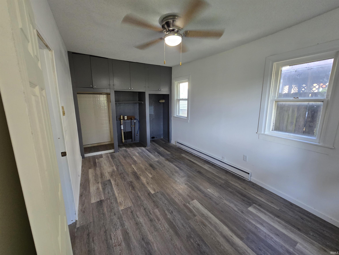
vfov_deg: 89.9
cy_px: 128
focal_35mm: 13
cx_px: 170
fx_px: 127
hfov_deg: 106.2
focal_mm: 2.2
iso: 200
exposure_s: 1/60
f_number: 2.2
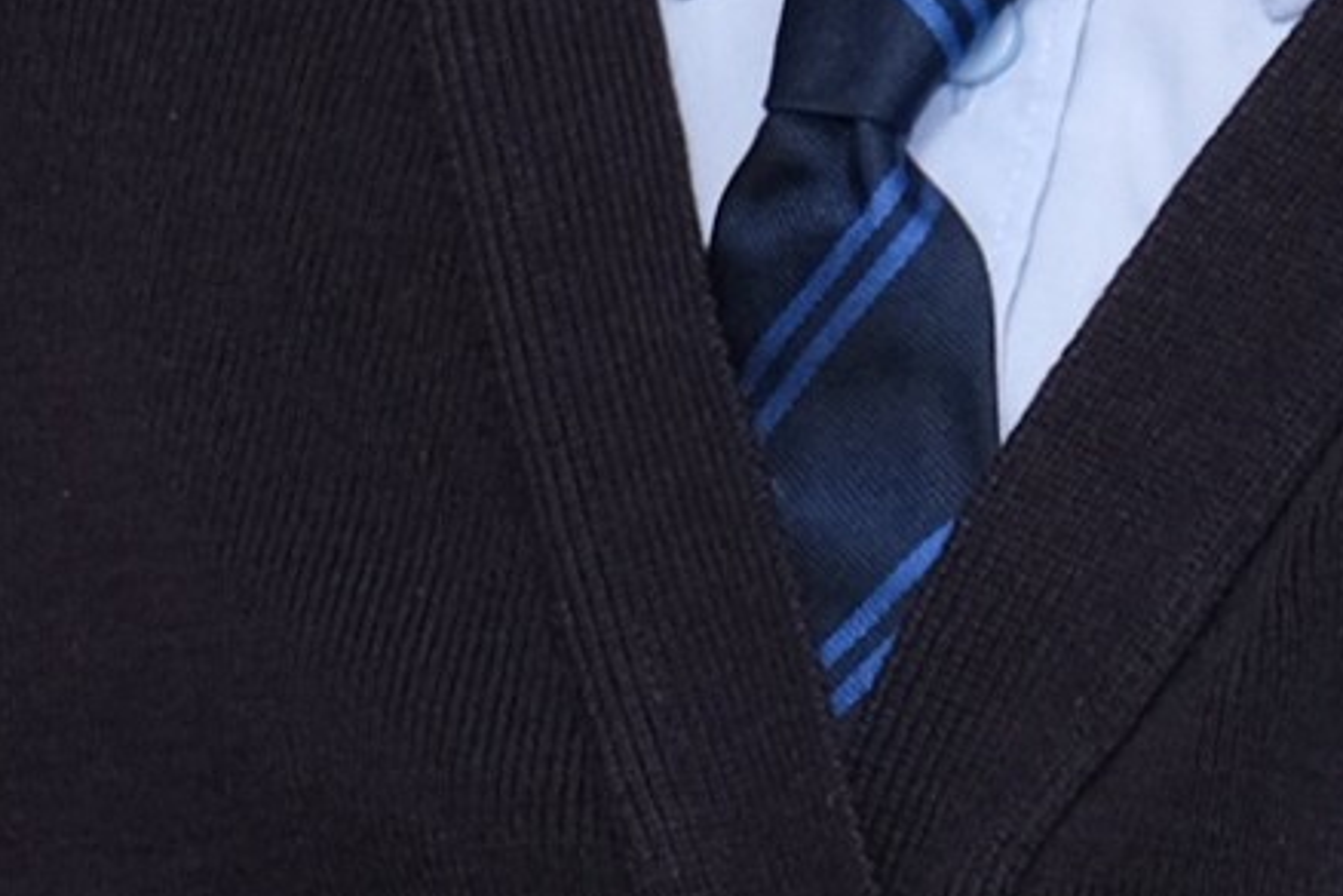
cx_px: 1322
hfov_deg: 17.4
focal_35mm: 115
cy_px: 562
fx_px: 4290
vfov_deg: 11.9
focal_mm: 37.4
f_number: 4.5
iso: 400
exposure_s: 1/125
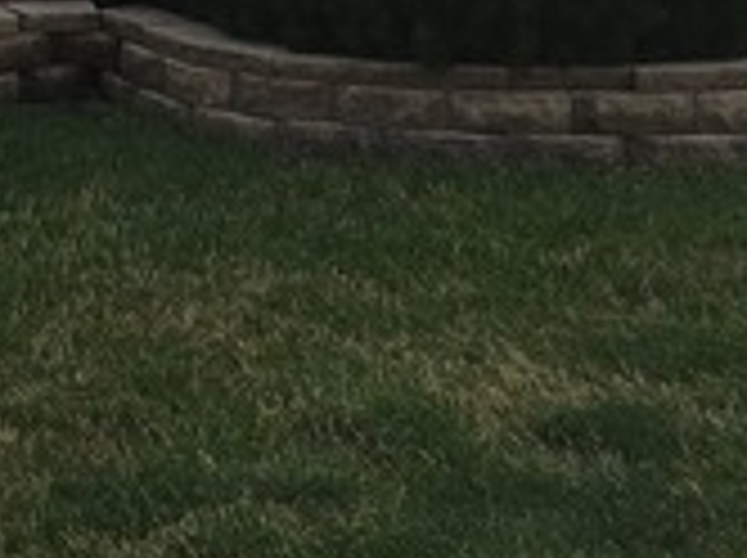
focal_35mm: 112
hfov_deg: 16.9
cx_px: -130
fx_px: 2413
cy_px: -243
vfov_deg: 12.6
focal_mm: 4.15
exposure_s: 1/268
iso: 25
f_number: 2.2
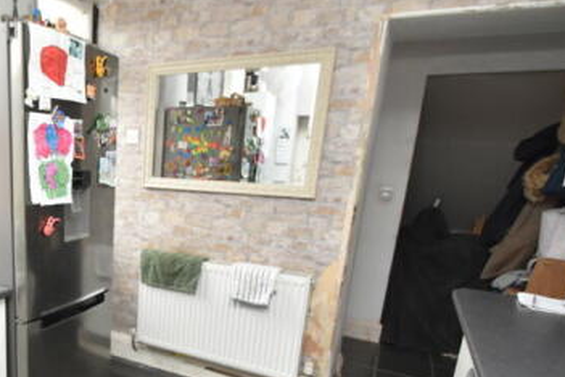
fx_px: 439
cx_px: 109
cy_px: 270
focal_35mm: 28
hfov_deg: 60.0
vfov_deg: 45.2
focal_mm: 10
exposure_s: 1/80
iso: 800
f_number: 4.5
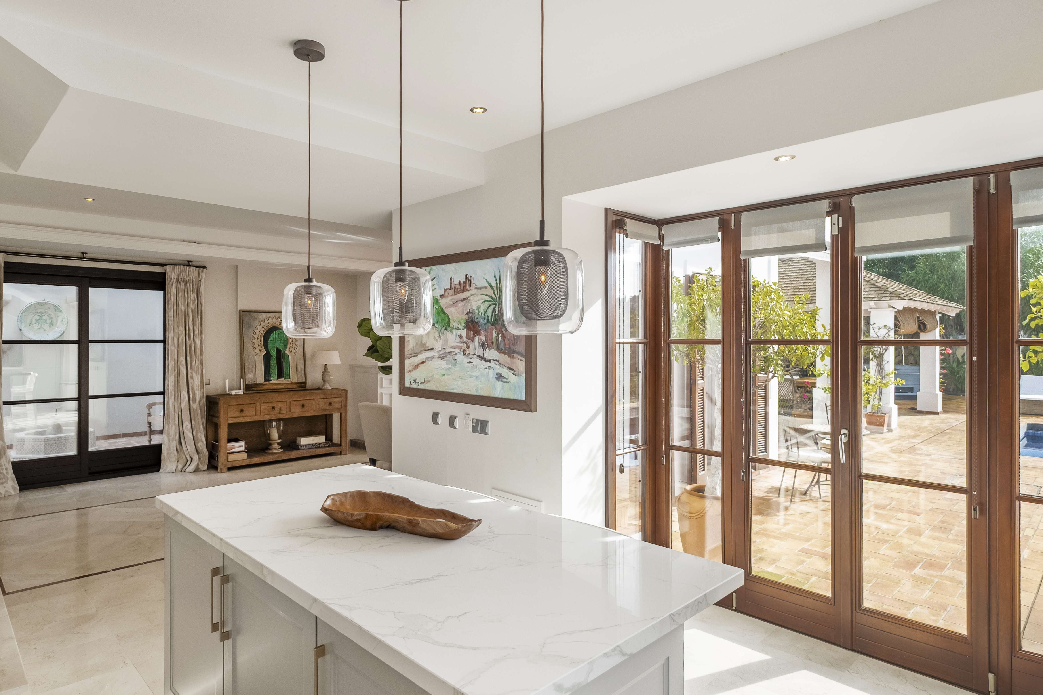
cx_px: 483
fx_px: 579
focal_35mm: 20
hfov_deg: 83.8
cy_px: 326
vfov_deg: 61.9
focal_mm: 10
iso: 500
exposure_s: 1/1250
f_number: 4
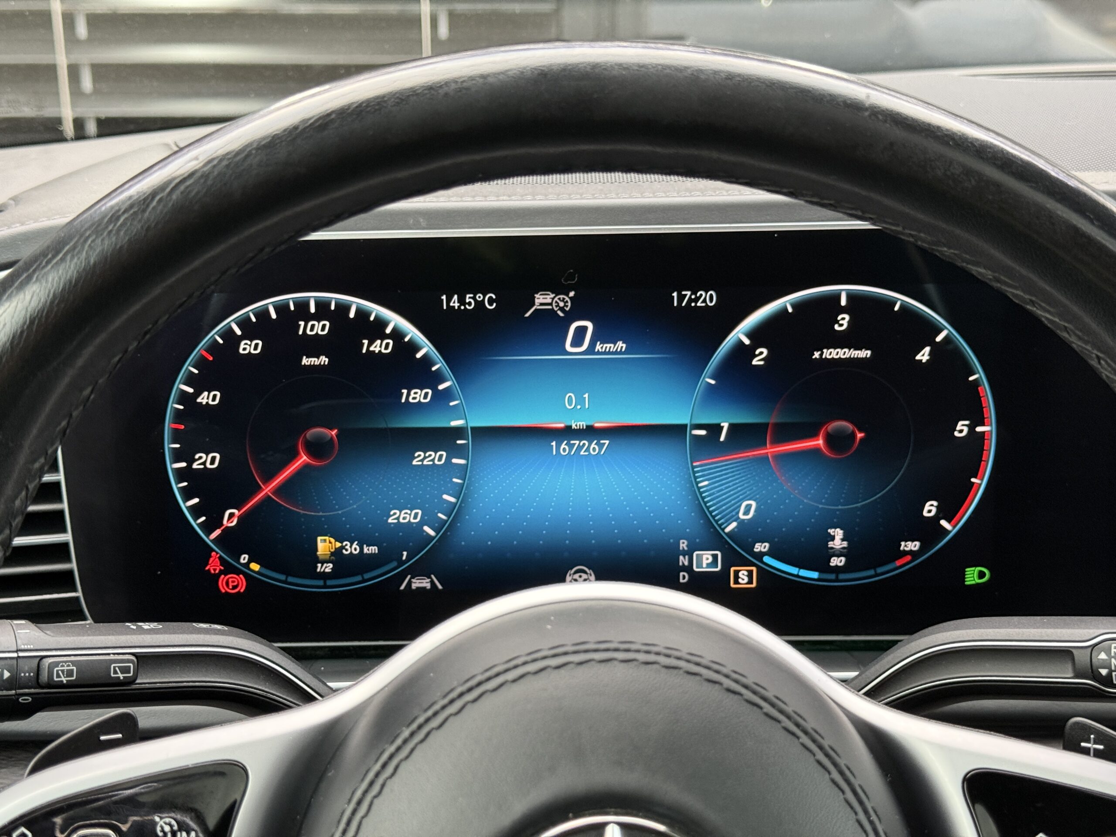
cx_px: 558
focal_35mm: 48
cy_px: 418
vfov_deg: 30.3
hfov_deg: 39.7
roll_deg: +1.0
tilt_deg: -16.7
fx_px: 1547
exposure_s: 1/52
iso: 250
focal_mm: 6.76
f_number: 1.78
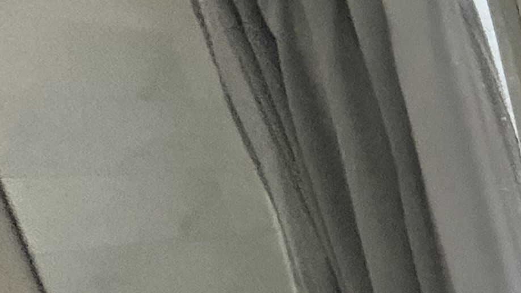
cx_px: 1135
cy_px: 450
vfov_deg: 16.3
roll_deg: +1.7
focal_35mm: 67
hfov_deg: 17.2
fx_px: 925
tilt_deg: -17.3
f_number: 2.2
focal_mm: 2.22
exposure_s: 1/60
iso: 800
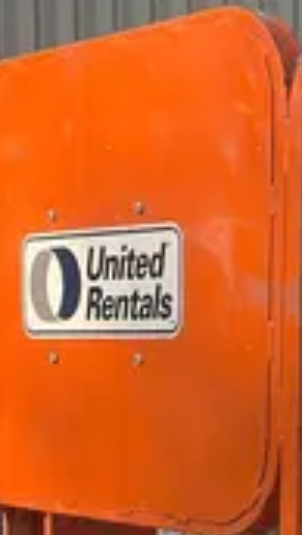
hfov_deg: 9.4
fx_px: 1719
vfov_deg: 16.0
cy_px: 832
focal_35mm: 121
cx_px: 598
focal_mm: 5.1
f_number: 1.6
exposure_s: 1/951
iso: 50
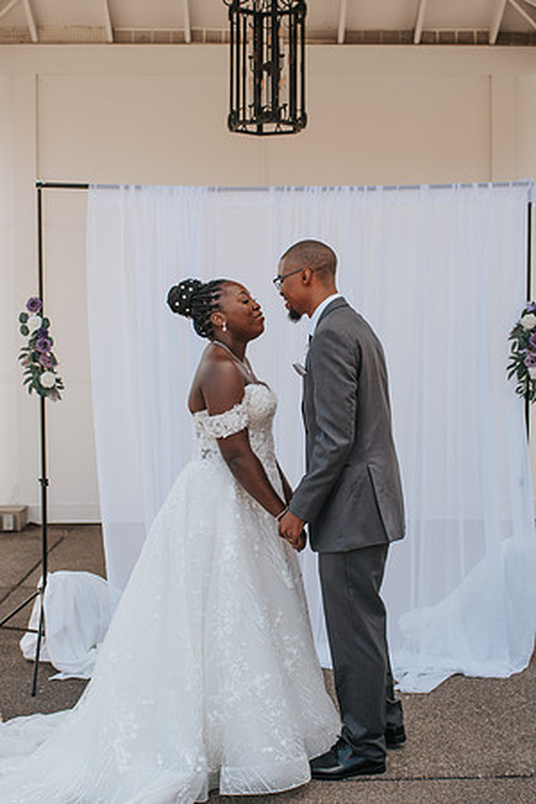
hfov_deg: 25.5
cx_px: 279
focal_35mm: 53
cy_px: 402
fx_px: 1185
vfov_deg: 37.5
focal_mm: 35
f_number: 2.8
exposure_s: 1/1250
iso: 100
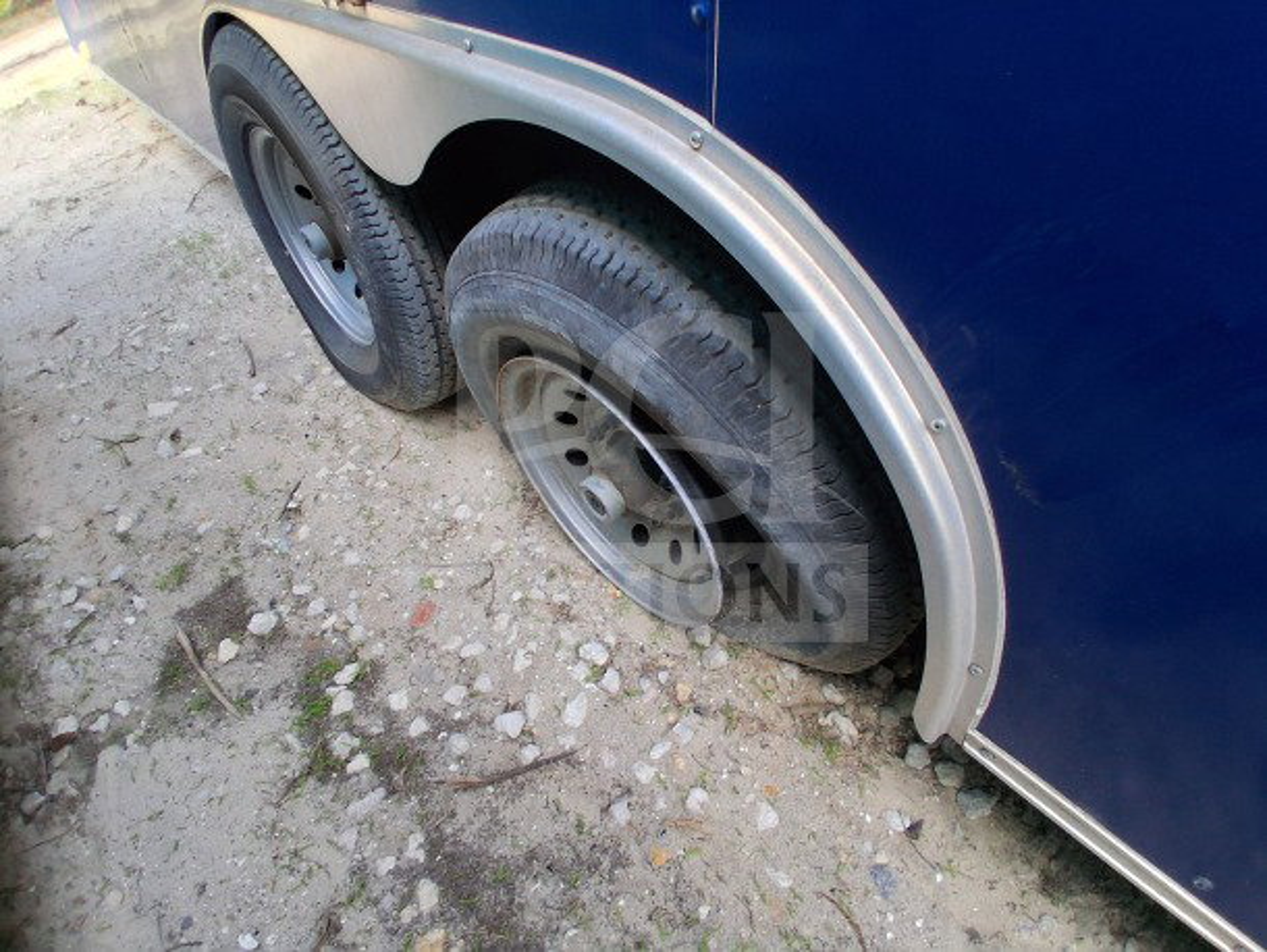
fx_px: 622
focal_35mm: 17
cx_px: 634
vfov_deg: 74.8
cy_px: 476
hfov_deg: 91.0
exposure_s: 1/120
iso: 64
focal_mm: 1.4
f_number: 2.2
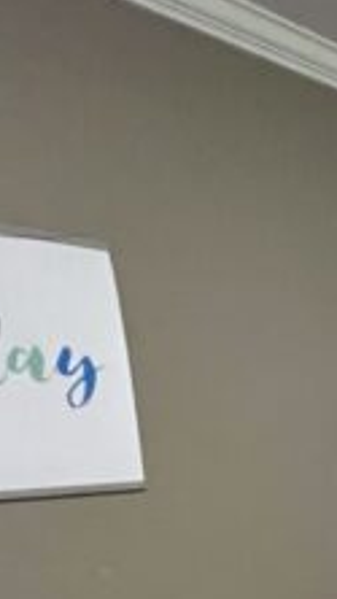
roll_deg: +0.7
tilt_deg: -8.2
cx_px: 946
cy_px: 550
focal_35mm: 49
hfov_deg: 12.5
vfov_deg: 38.8
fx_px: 778
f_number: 1.8
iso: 1250
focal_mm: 1.57
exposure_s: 1/40
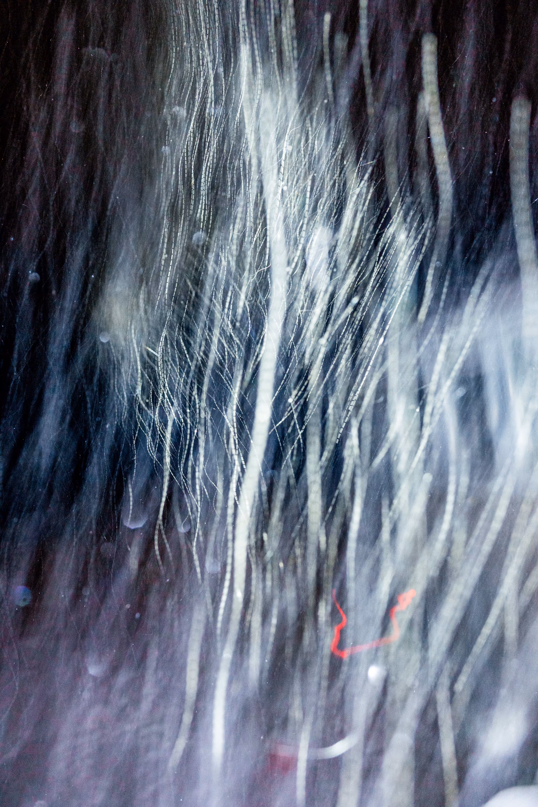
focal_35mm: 35
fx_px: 785
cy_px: 404
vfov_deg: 54.4
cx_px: 269
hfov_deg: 37.9
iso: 800
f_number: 5.6
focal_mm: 35
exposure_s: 1/1.25
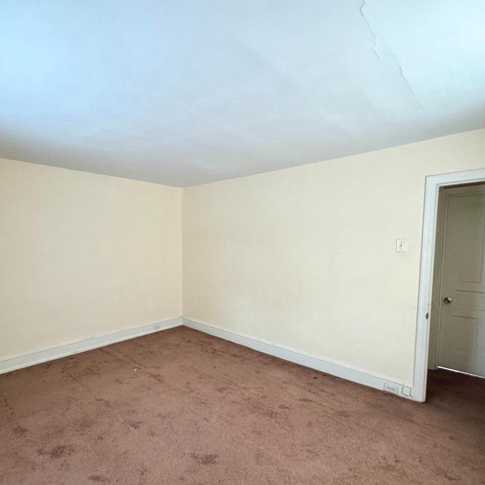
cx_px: 214
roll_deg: -0.9
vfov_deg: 80.6
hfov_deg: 80.4
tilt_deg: -4.3
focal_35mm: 18
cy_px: 263
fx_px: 285
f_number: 2.2
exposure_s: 1/60
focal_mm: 2.22
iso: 400
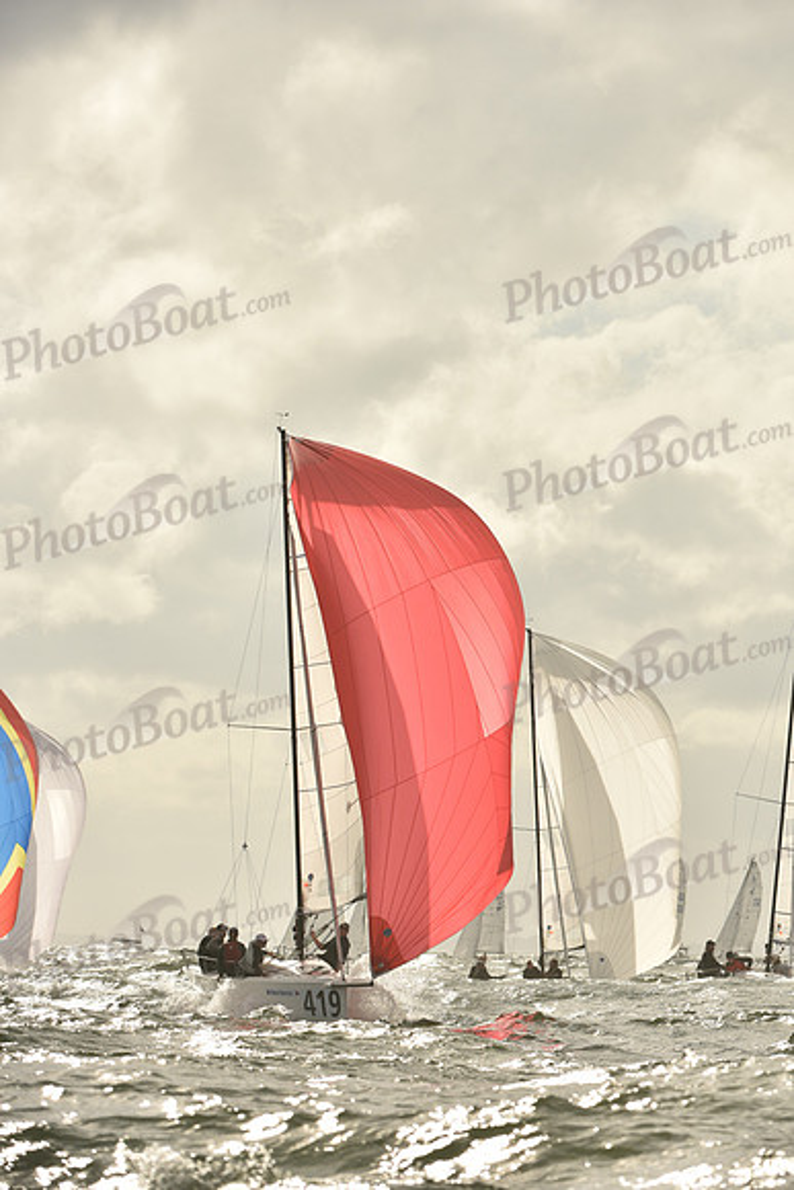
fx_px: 6943
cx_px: 397
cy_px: 595
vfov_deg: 9.8
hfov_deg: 6.5
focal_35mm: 210
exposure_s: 1/1600
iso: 320
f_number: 9
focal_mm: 210
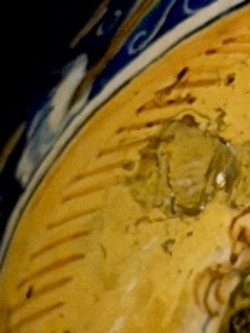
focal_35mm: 300
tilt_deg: -12.3
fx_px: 2889
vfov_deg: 6.6
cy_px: 345
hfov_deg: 4.9
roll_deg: +0.8
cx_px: 455
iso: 640
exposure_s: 1/25
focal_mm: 6.76
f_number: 1.78
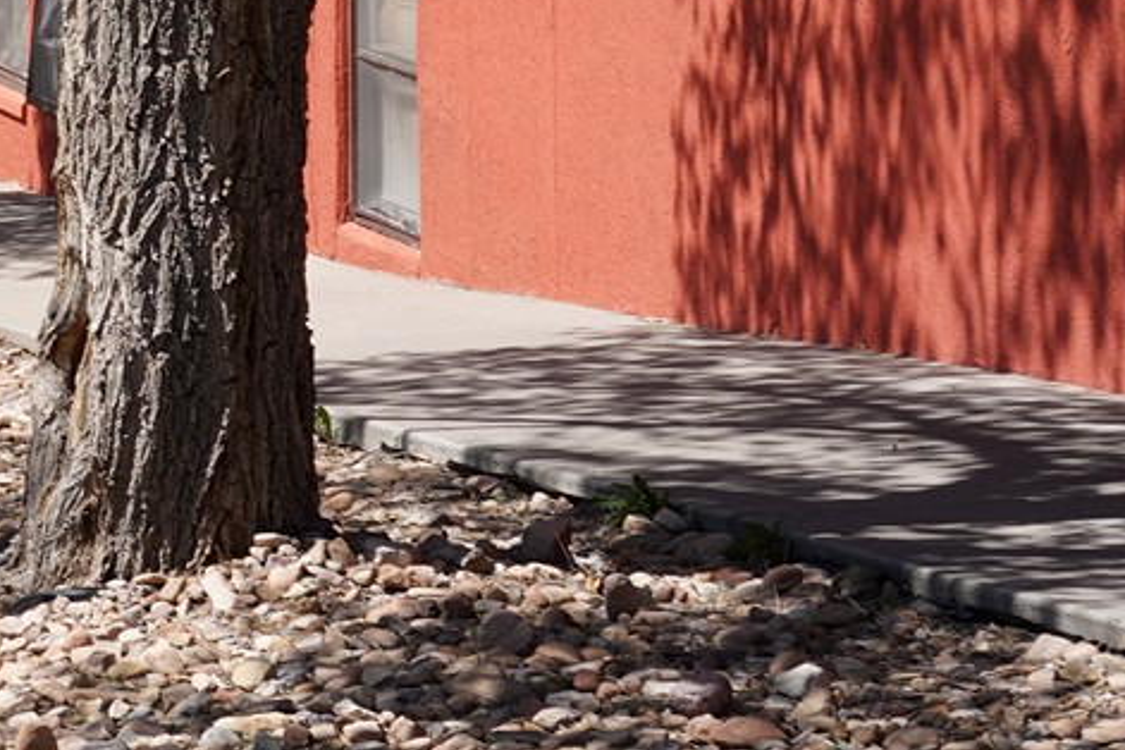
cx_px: -917
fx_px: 4375
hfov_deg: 13.2
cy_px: -198
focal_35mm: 140
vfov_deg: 9.6
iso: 100
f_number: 13
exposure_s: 1/100
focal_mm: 33
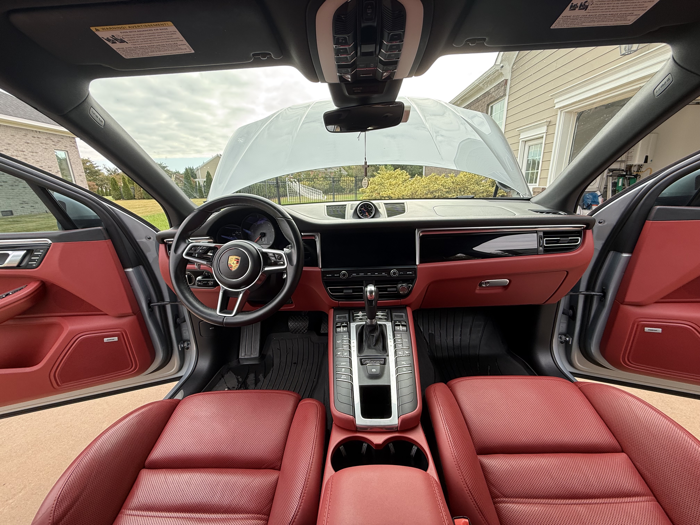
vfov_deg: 85.7
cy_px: 262
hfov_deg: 102.1
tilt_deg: -15.9
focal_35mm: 14
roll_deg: +0.8
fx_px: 283
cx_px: 350
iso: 64
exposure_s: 1/168
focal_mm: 2.22
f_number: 2.2
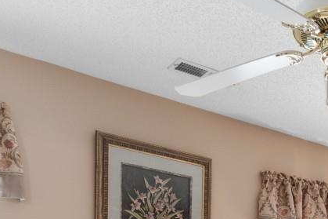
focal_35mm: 58
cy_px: 325
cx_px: 339
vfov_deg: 20.2
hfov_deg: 31.5
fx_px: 528
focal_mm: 10
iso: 100
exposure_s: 1/4
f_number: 4.5
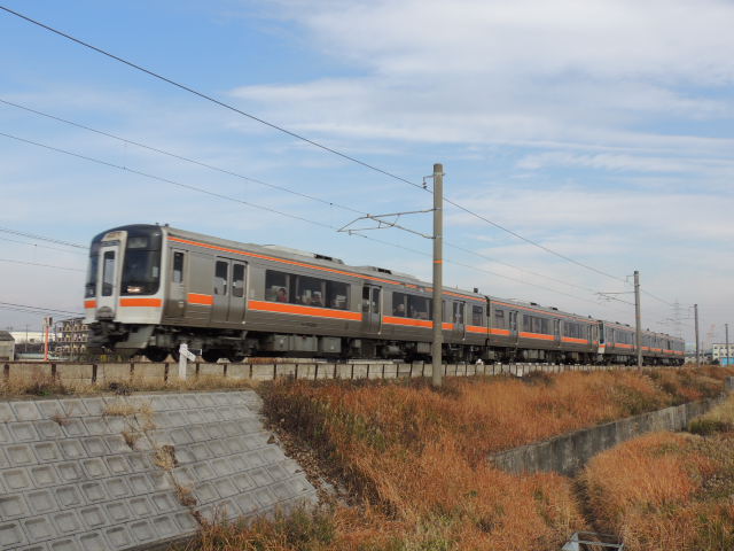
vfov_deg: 42.9
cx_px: 367
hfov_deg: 55.4
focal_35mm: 33
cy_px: 276
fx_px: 700
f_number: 5
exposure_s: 1/320
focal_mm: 5.8
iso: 100
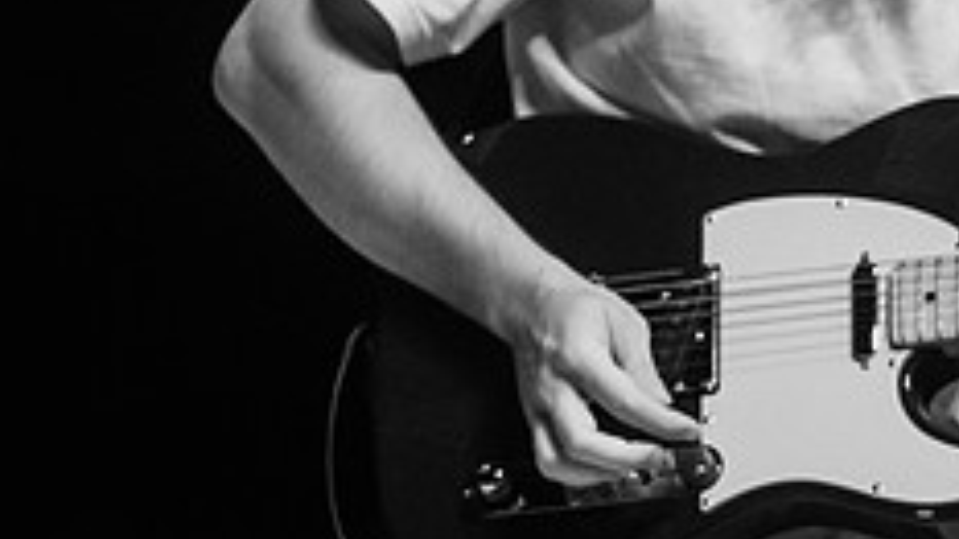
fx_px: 7297
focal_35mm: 287
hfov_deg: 7.5
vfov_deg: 4.2
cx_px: 988
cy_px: -56
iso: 1600
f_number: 3.2
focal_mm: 110
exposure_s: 1/200
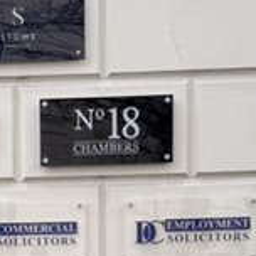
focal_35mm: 143
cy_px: 374
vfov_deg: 11.7
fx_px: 1196
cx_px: -13
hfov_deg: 12.0
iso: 80
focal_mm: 6.76
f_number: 1.78
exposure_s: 1/966
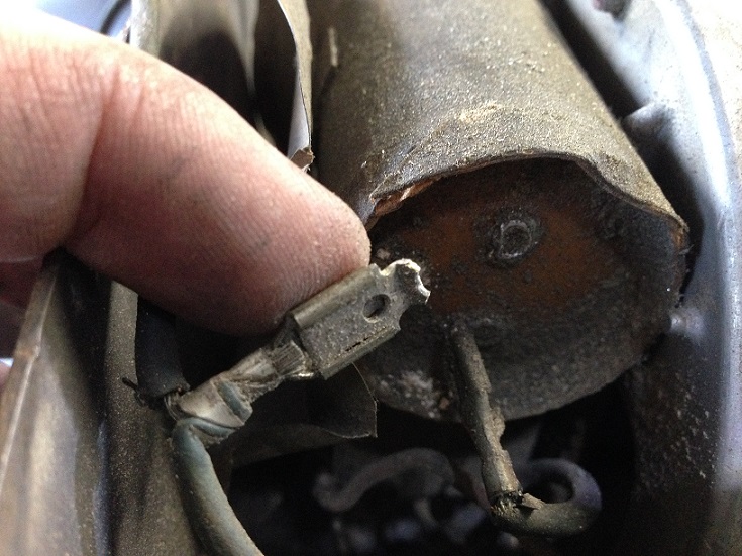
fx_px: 707
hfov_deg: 55.4
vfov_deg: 42.9
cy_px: 278
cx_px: 371
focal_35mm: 33
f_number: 2.4
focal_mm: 4.12
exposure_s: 1/15
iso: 400
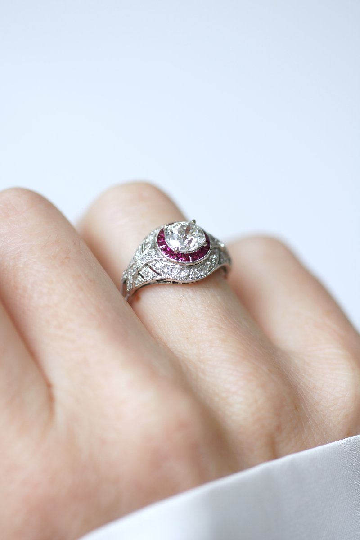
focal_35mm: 105
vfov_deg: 19.5
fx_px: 1575
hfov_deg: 13.0
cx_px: 180
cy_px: 270
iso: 200
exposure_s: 1/125
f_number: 2.8
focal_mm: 70
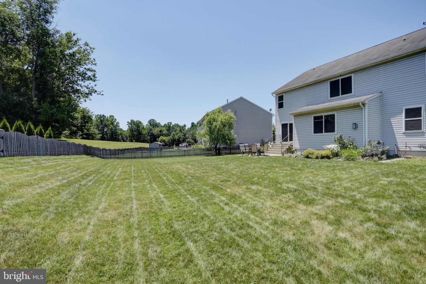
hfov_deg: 96.7
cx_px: 213
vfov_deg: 73.8
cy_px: 142
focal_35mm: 16
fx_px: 189
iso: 200
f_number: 7.1
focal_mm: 16
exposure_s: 1/500
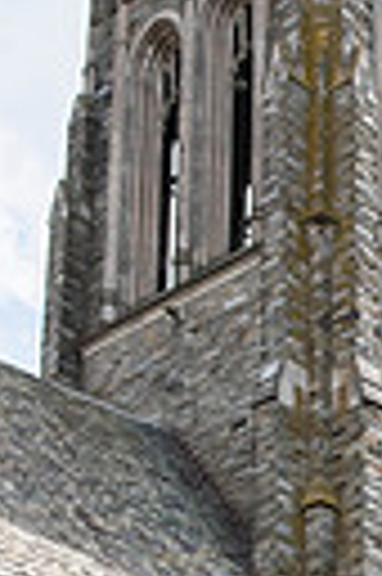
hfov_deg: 12.7
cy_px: 670
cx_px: 584
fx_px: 1628
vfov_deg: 19.0
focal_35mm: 102
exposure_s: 1/3200
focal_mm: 29
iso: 400
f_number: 4
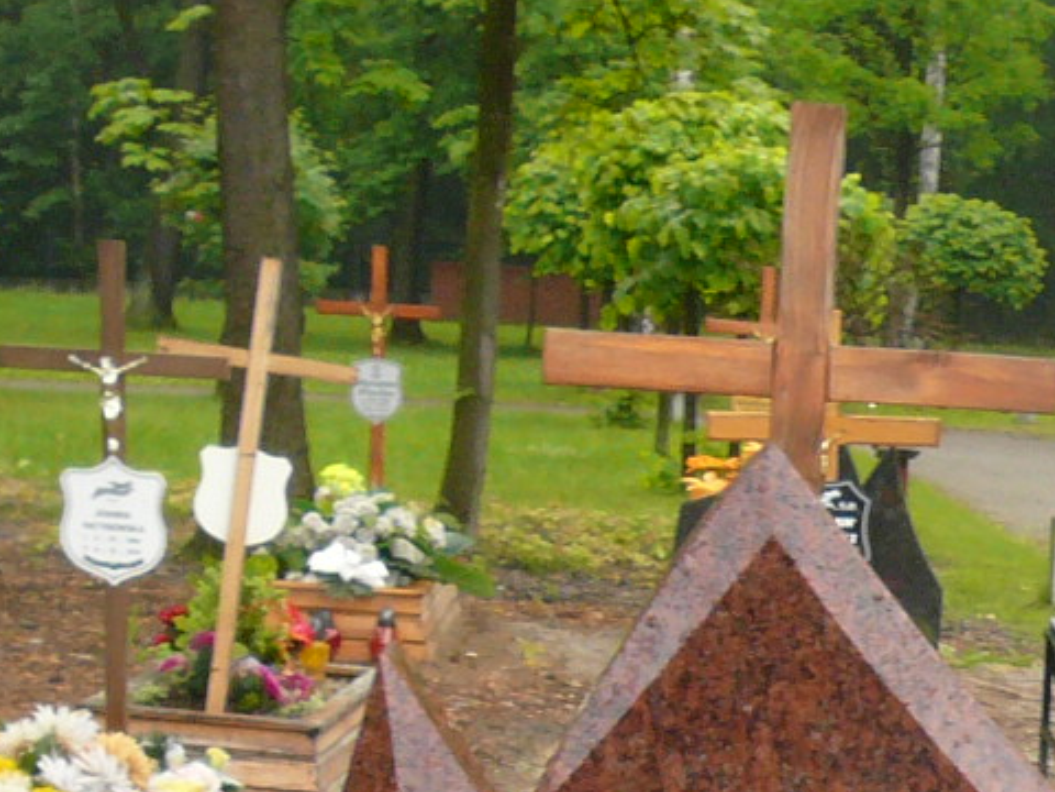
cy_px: 1318
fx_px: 3352
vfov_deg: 12.5
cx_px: 1215
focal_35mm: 110
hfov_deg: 17.2
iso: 100
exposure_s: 1/60
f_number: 2.8
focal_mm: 4.6
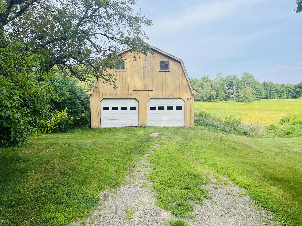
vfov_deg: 53.1
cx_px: 151
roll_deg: -0.5
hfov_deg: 67.3
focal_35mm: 26
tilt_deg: -4.2
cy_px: 113
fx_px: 227
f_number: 1.5
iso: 50
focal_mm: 5.7
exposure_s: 1/1531
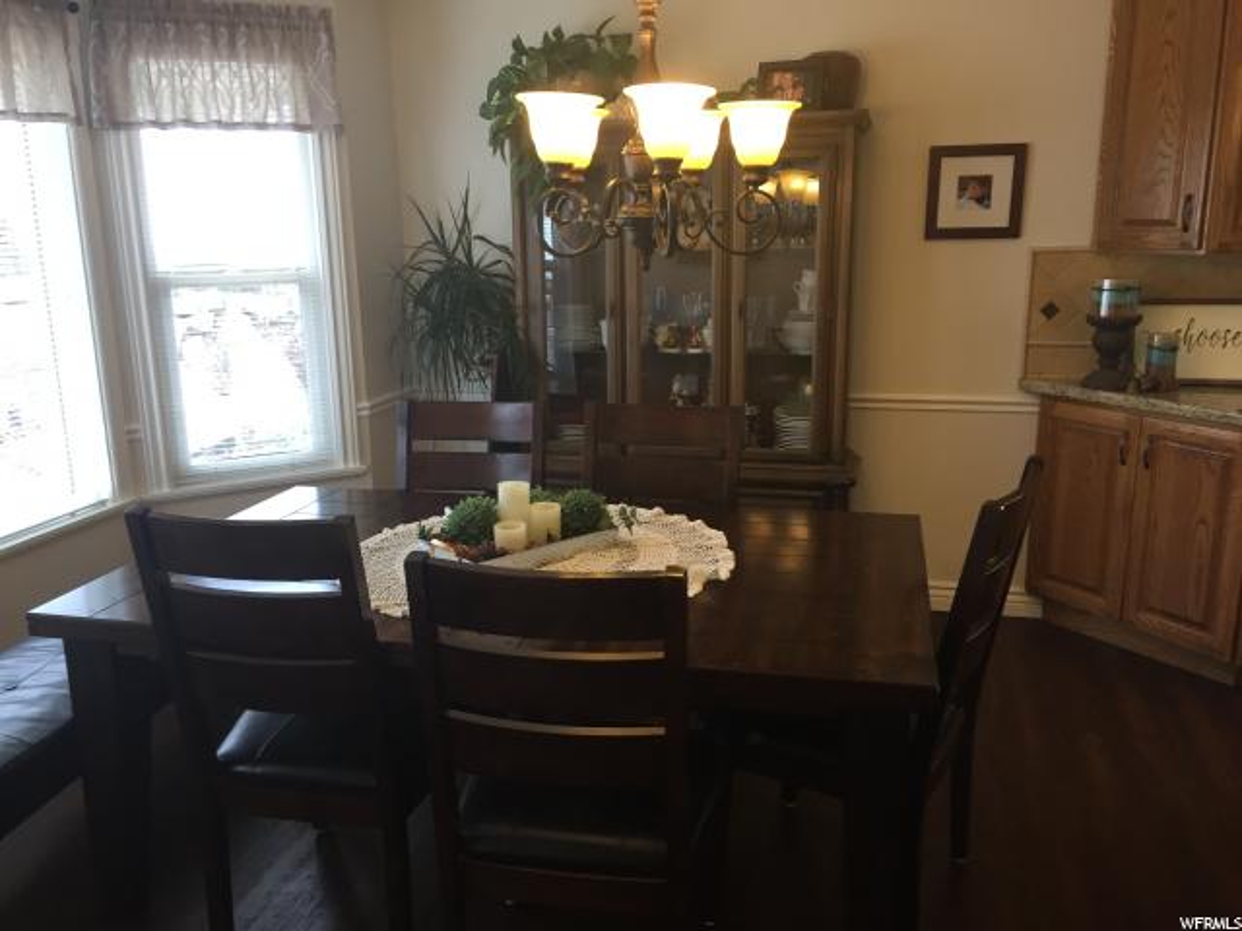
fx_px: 1041
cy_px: 466
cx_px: 621
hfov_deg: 61.7
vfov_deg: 48.2
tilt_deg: -13.3
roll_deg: +2.1
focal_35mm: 29
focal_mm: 4.15
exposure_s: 1/30
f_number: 2.2
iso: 32
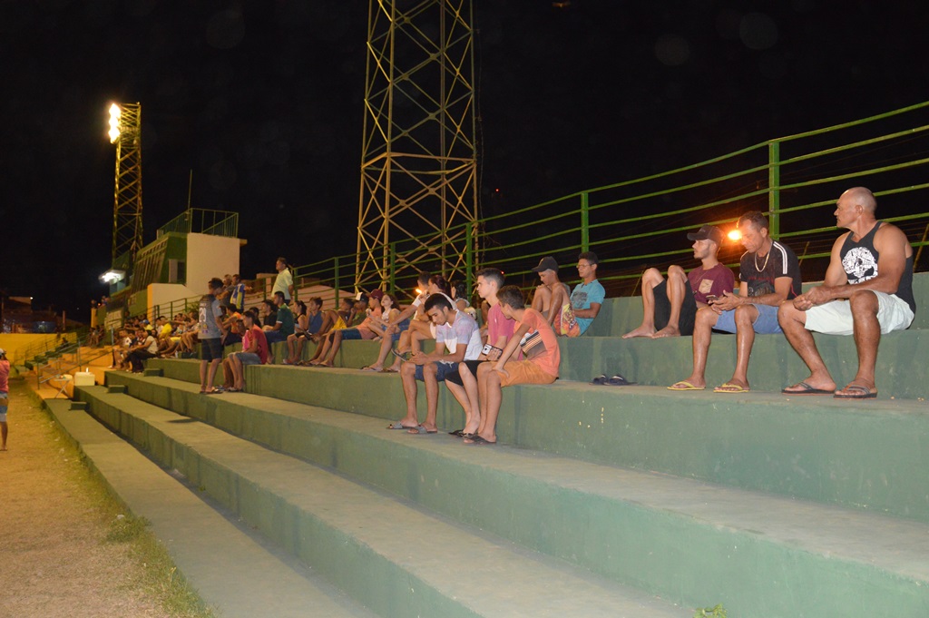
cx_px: 464
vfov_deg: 29.8
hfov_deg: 43.6
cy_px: 309
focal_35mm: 45
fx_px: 1160
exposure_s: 1/60
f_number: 4
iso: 2200
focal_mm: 30
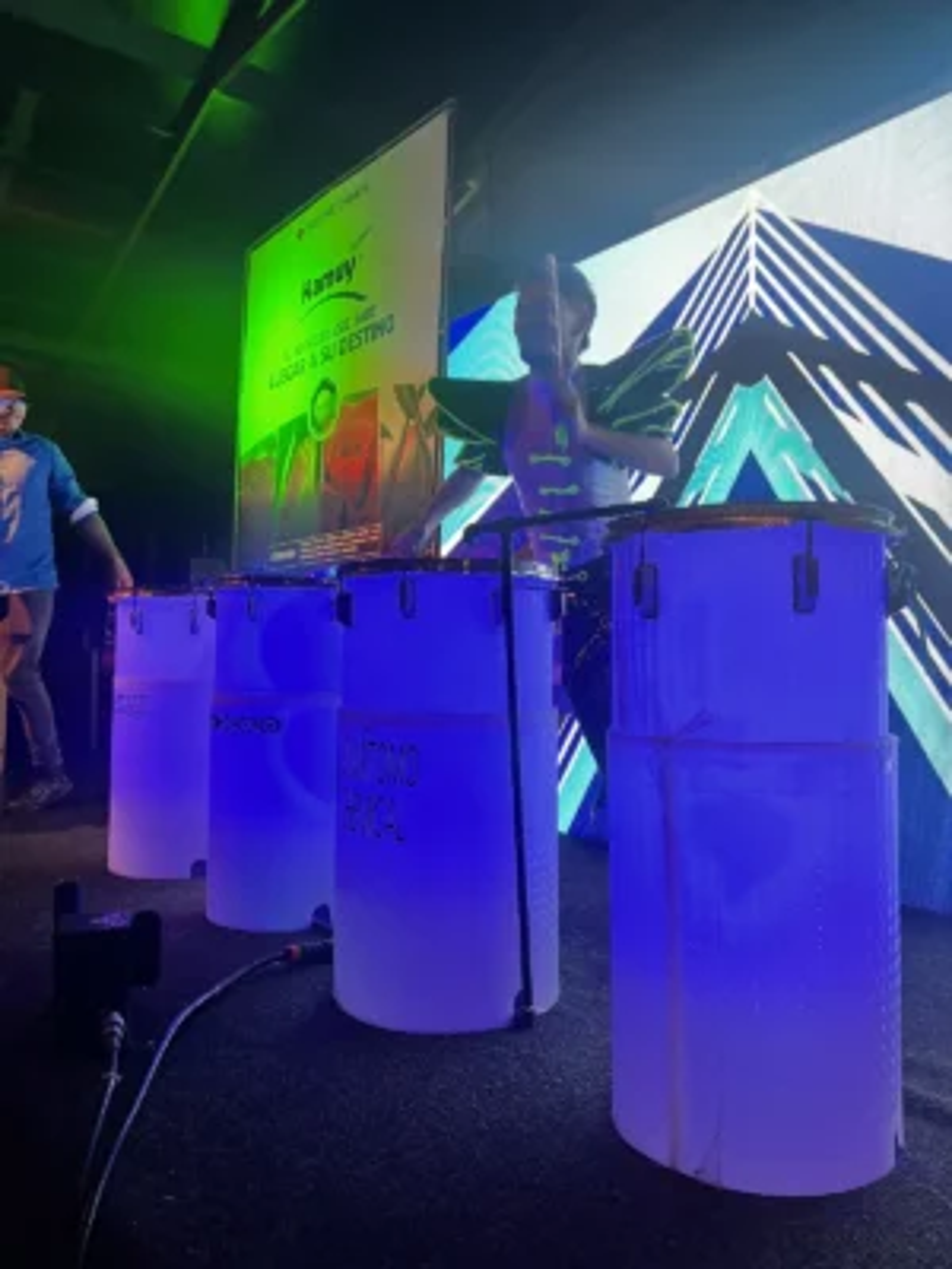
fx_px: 953
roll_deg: -1.1
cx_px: 476
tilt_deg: +1.8
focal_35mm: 26
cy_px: 634
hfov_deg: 53.1
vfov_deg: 67.3
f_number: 1.5
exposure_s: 1/69
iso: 125
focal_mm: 5.7
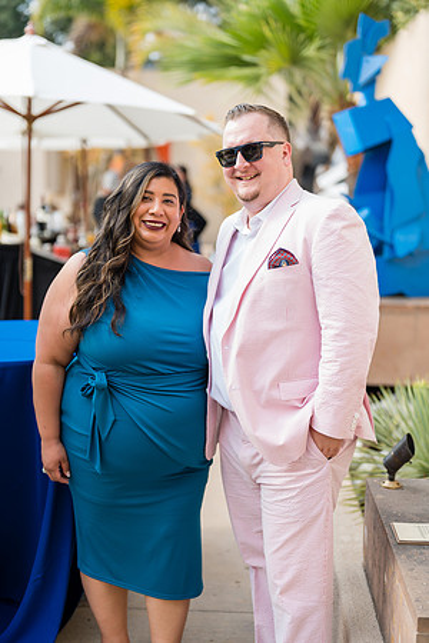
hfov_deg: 27.0
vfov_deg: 39.6
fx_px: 894
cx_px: 214
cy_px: 322
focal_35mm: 50
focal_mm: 50
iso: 50
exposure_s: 1/800
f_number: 1.6
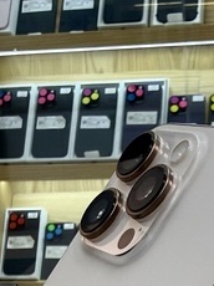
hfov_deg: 15.6
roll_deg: +2.1
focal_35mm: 94
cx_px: 175
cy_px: 382
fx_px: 776
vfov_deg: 19.2
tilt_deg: -17.5
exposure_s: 1/120
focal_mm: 2.22
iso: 64
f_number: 2.2
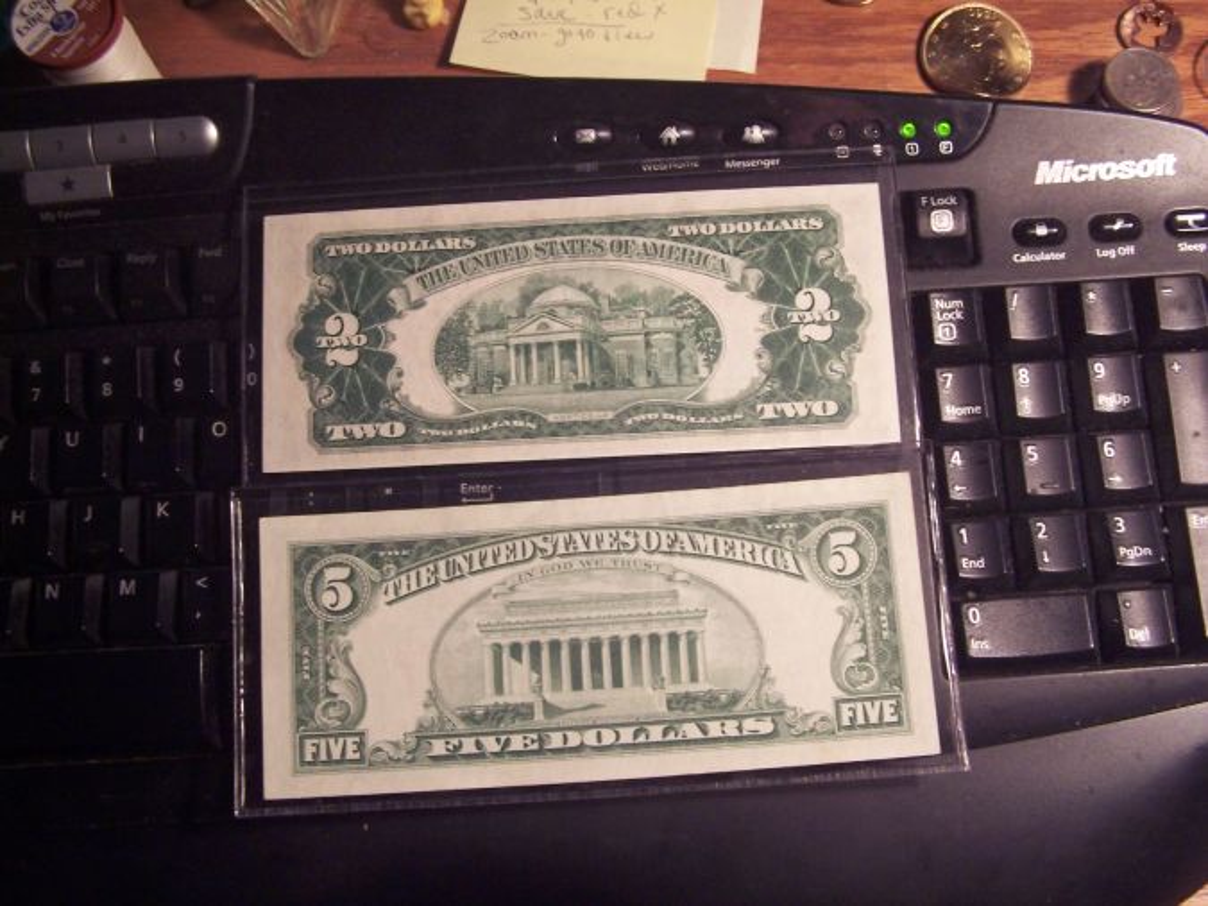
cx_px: 604
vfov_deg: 37.7
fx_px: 1326
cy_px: 453
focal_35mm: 38
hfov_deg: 49.0
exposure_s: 1/15
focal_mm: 6.3
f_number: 2.8
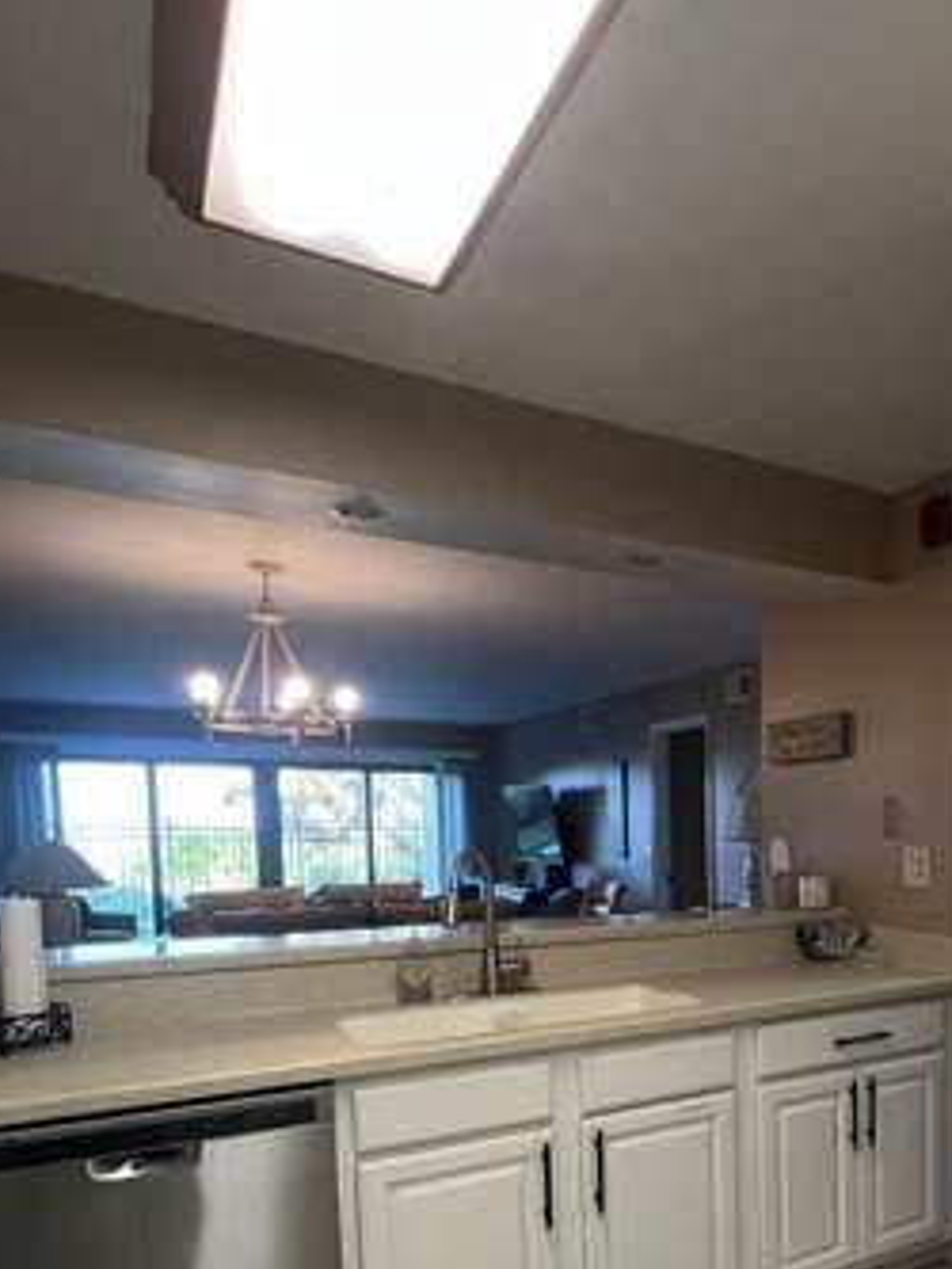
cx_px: 853
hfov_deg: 49.1
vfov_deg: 66.2
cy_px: 907
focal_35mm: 25
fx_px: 916
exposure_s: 1/120
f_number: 1.8
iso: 200
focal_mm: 1.57
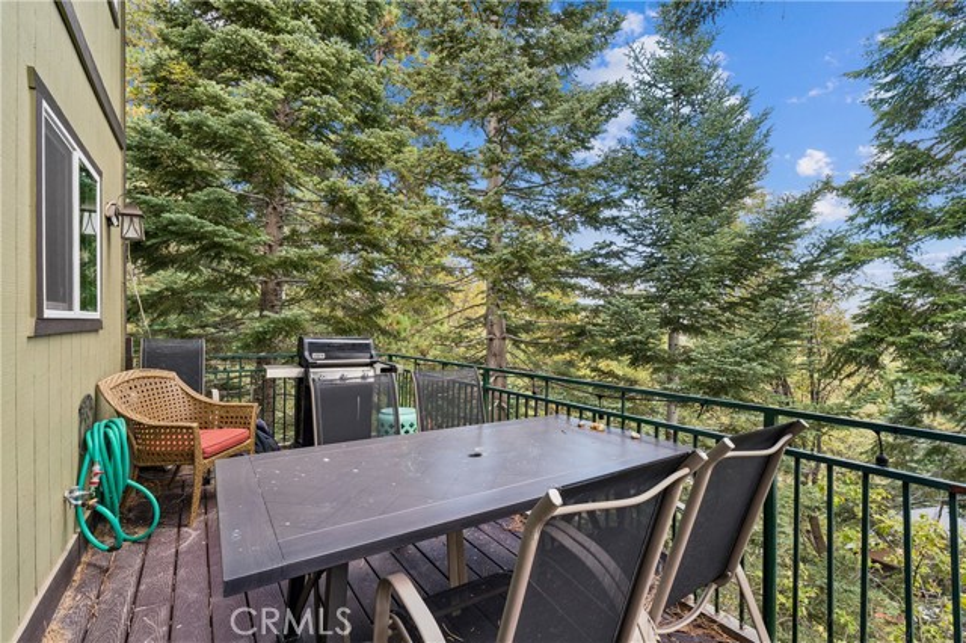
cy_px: 322
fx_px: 440
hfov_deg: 95.4
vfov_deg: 72.3
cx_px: 483
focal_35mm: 16
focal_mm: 16.4
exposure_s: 1/6
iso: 100
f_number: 13
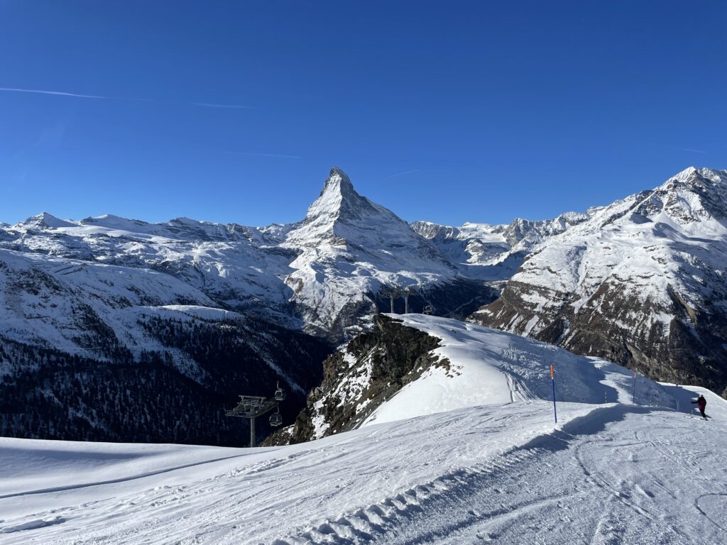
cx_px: 364
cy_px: 272
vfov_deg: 53.1
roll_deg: +1.6
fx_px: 546
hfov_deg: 67.3
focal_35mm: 26
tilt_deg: -0.1
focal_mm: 4.2
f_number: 1.6
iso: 32
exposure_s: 1/7299
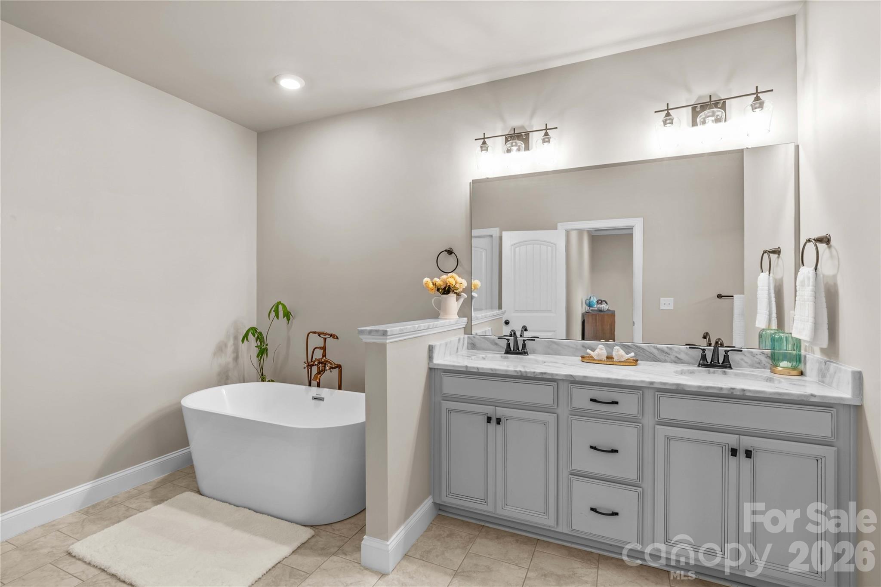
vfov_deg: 73.7
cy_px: 294
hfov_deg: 96.7
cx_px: 440
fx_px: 391
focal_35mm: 16
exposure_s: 1/2.5
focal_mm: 16
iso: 100
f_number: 8
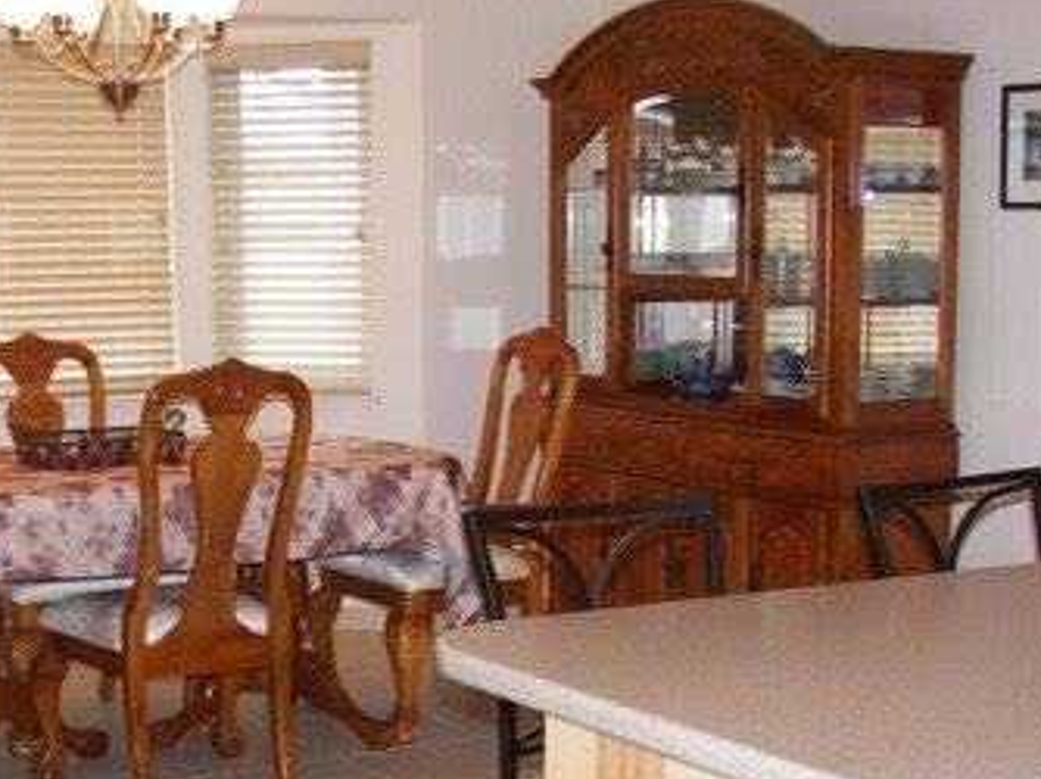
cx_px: 312
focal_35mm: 69
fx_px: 2074
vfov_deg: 21.2
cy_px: 536
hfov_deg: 27.9
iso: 100
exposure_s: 1/30
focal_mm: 6
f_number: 2.8
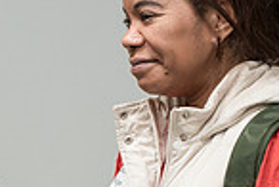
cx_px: -93
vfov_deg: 3.9
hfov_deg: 5.7
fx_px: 2765
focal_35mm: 356
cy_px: 177
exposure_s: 1/200
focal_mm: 85
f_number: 2
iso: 1600
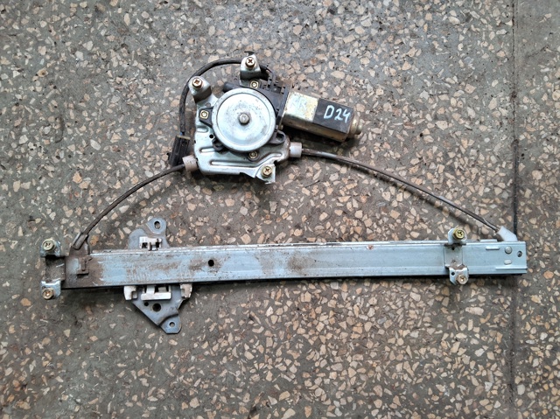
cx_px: 280
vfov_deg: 53.0
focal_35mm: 26
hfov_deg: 67.3
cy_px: 210
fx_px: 420
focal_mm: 3.98
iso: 250
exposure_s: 1/50
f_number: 1.8
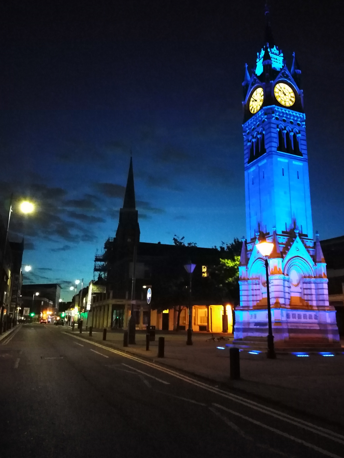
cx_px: 175
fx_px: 358
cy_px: 229
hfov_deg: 51.3
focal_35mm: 27
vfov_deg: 65.3
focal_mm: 3.6
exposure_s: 1/14.3
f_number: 1.8
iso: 5426
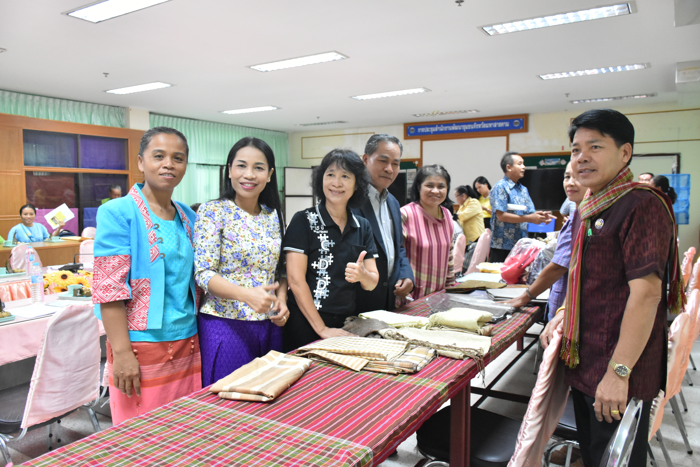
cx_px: 350
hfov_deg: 67.4
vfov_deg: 47.9
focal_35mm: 27
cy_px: 234
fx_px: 525
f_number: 5
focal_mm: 18
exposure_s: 1/100
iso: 2500
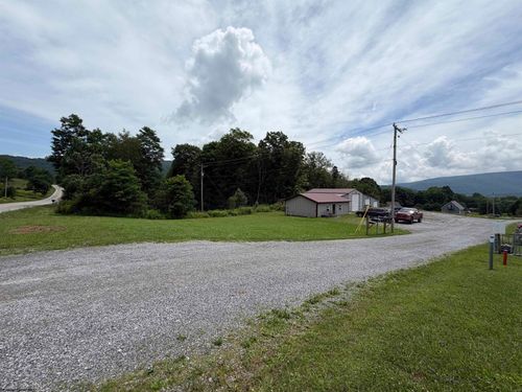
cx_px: 261
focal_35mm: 14
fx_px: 211
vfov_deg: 85.7
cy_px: 196
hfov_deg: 102.1
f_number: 2.2
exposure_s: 1/1534
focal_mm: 2.22
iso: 20
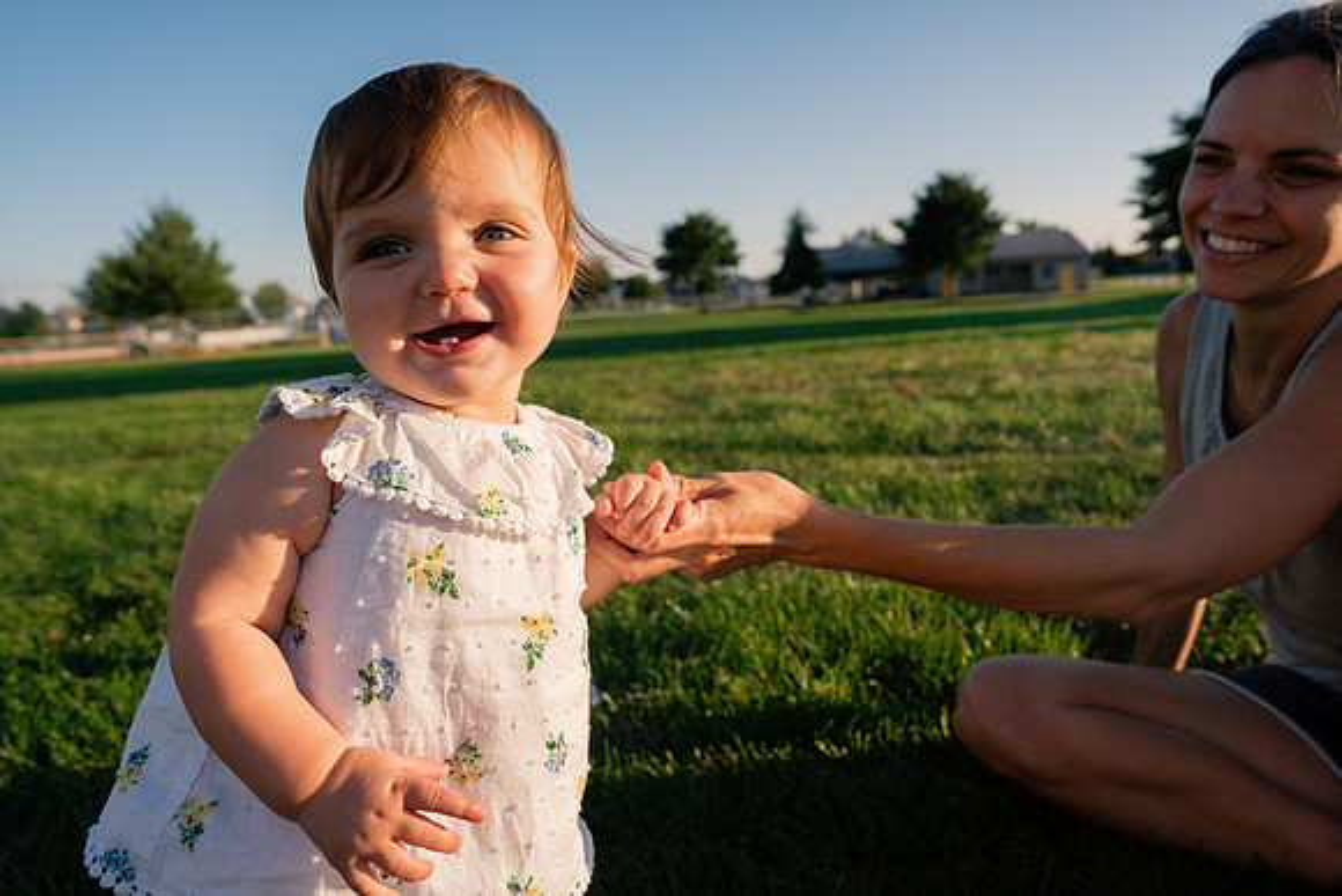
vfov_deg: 53.2
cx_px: 671
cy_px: 448
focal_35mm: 24
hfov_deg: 73.7
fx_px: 895
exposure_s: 1/3200
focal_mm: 24
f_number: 5
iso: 400
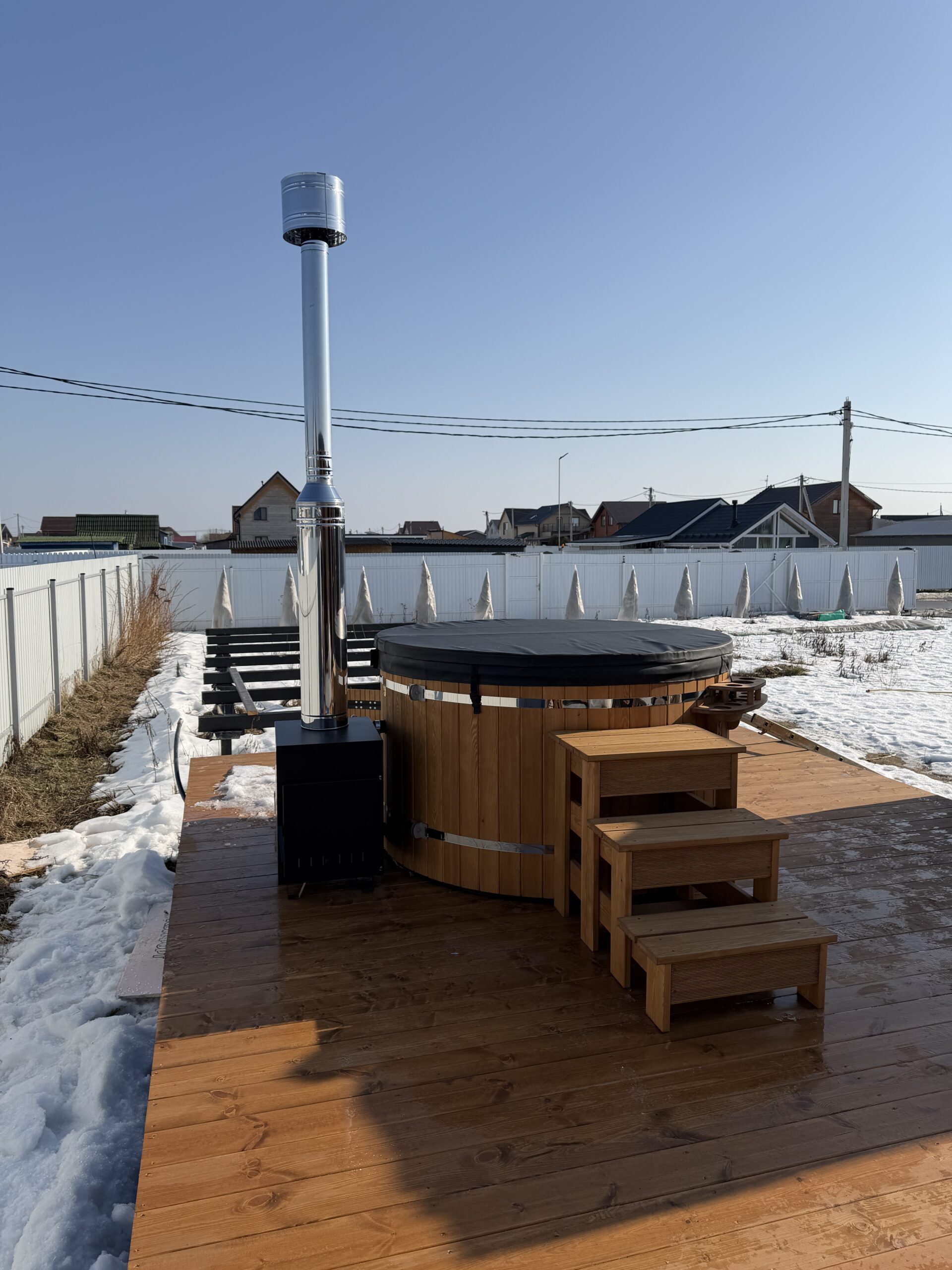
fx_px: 880
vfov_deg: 71.6
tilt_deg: -5.8
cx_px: 476
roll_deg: +0.9
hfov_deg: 56.8
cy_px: 635
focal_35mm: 24
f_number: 1.78
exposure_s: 1/6711
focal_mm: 6.76
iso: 80
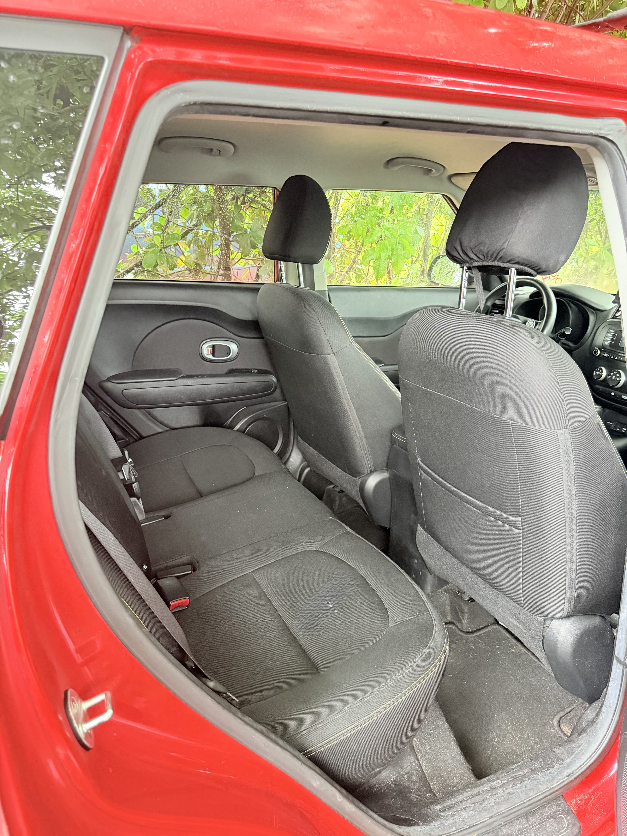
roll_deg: -0.4
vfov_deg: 71.6
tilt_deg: -18.8
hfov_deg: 56.8
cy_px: 418
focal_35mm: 24
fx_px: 580
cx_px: 314
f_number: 1.78
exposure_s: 1/60
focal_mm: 6.76
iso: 800
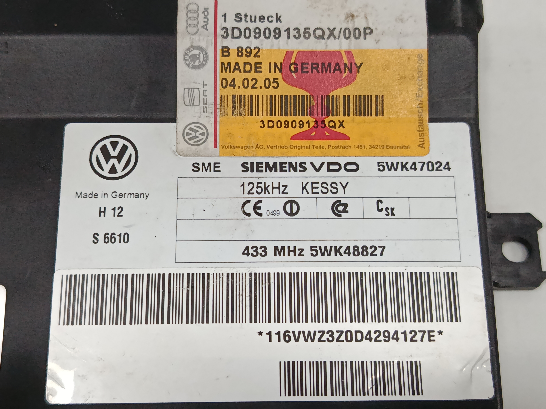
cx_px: 273
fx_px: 741
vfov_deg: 30.9
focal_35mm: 47
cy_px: 204
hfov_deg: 40.4
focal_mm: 5.24
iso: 869
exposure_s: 1/100
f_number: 1.7
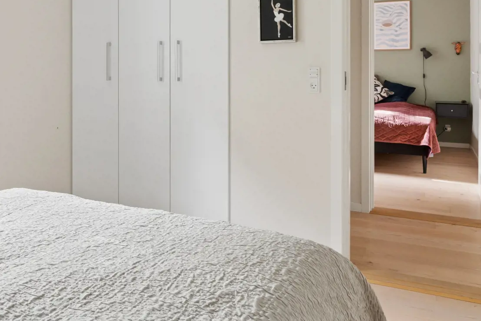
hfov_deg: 55.9
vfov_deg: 38.1
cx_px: 215
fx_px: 453
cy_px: 81
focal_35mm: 34
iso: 200
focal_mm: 13
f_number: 8
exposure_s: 1/15
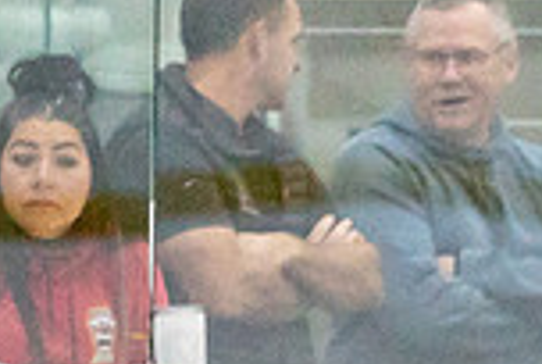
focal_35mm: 1574
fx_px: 23744
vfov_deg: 0.9
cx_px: 809
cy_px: 922
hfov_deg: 1.3
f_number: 2.8
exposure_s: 1/1250
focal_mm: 200
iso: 3200
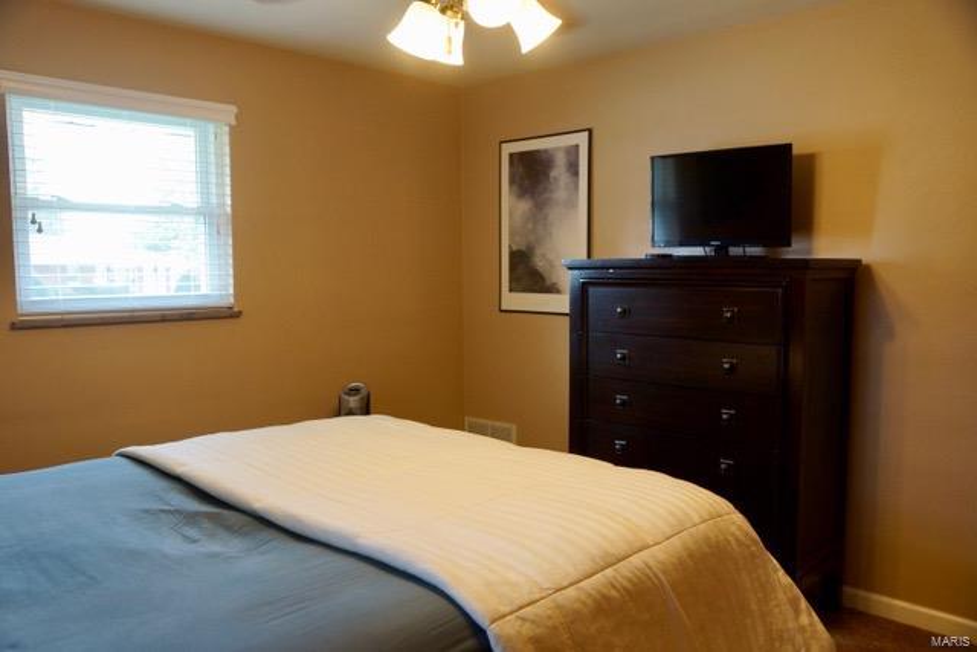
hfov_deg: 67.4
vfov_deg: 48.0
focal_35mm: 27
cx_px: 488
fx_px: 733
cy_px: 326
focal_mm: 18
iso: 400
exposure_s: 1/60
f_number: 4
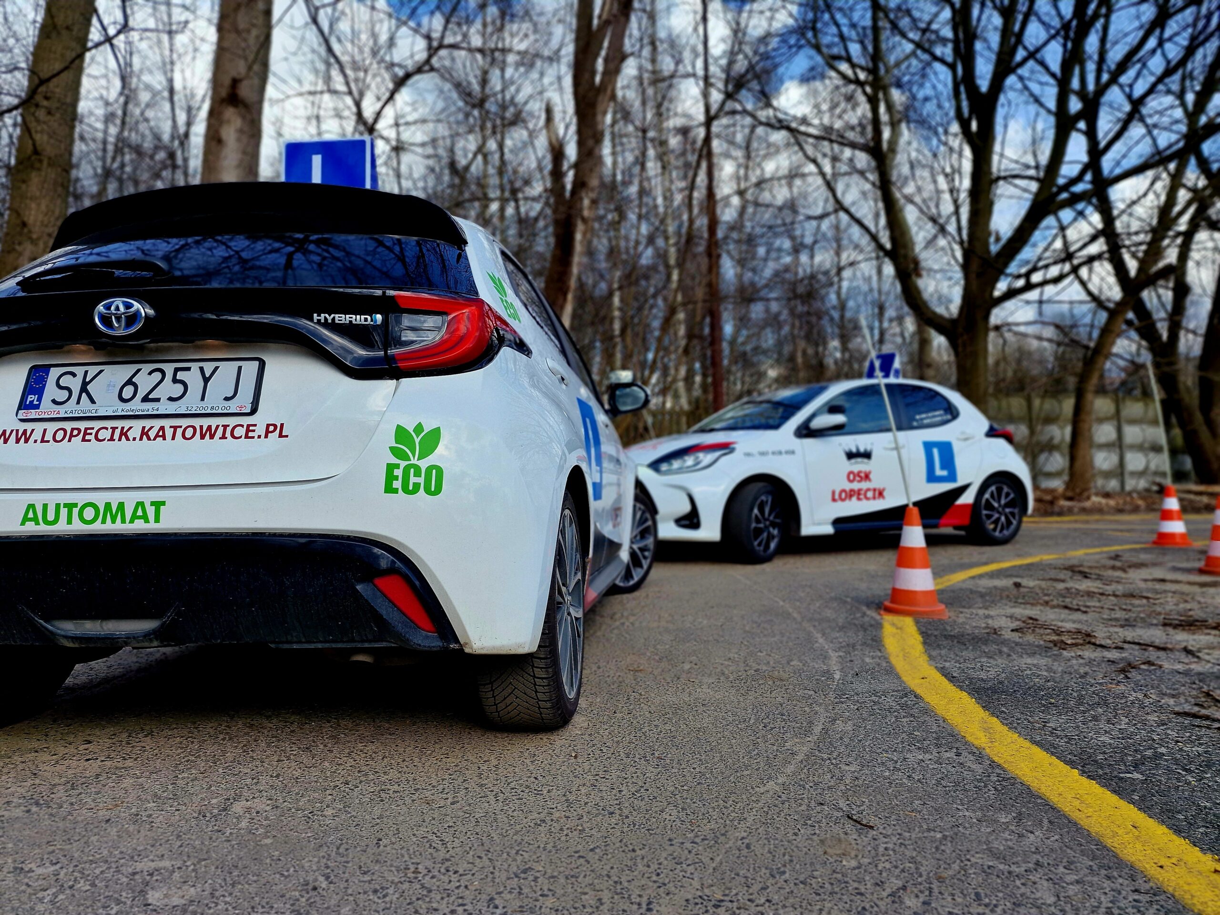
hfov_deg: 73.9
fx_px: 811
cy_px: 458
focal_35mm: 23
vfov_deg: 58.9
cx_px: 610
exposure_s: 1/833
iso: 50
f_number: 1.8
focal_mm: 6.4
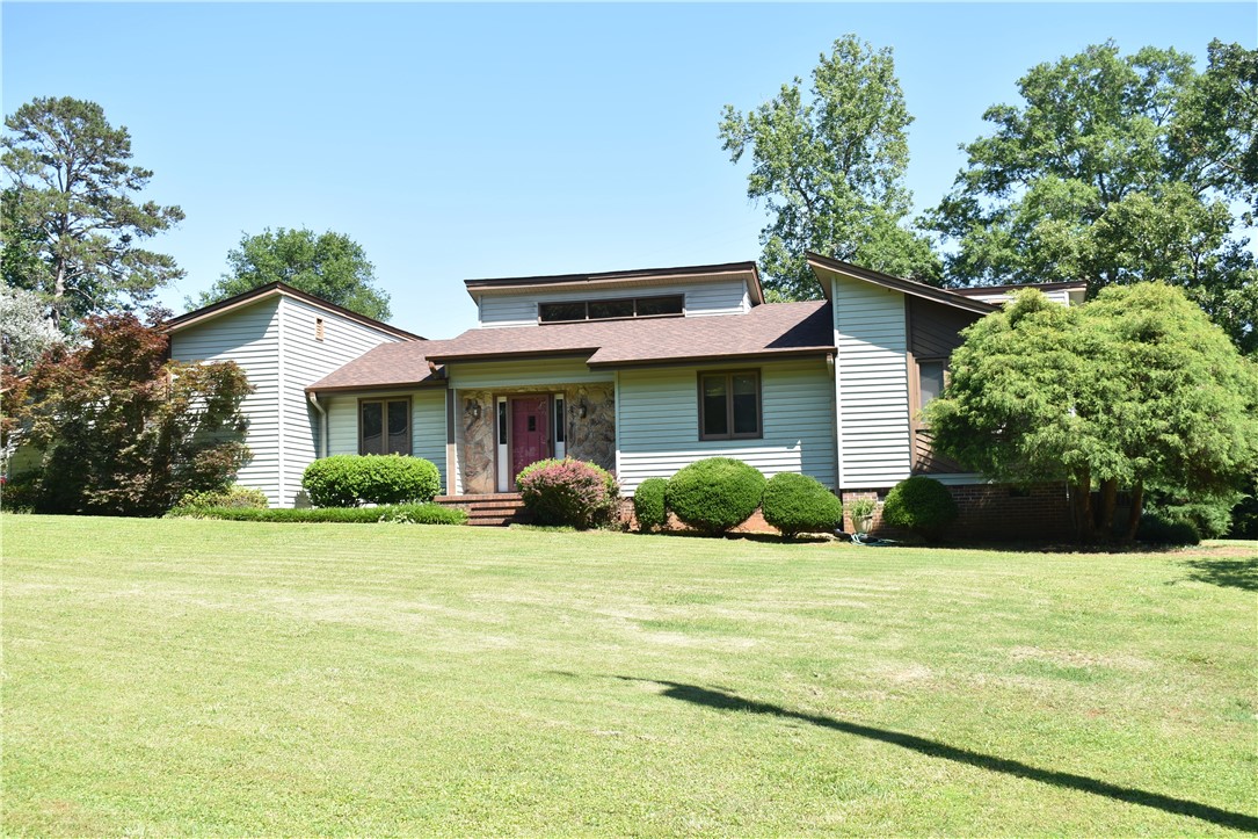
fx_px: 1467
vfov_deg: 31.9
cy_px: 420
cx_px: 629
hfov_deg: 46.4
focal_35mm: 42
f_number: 6.3
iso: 100
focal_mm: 28
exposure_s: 1/160
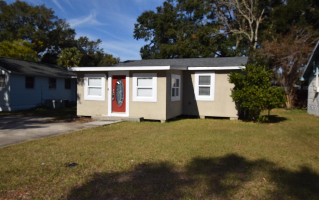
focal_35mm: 31
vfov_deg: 40.6
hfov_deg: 61.2
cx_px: 158
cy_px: 107
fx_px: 269
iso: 100
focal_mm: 20
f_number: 13
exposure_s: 1/200
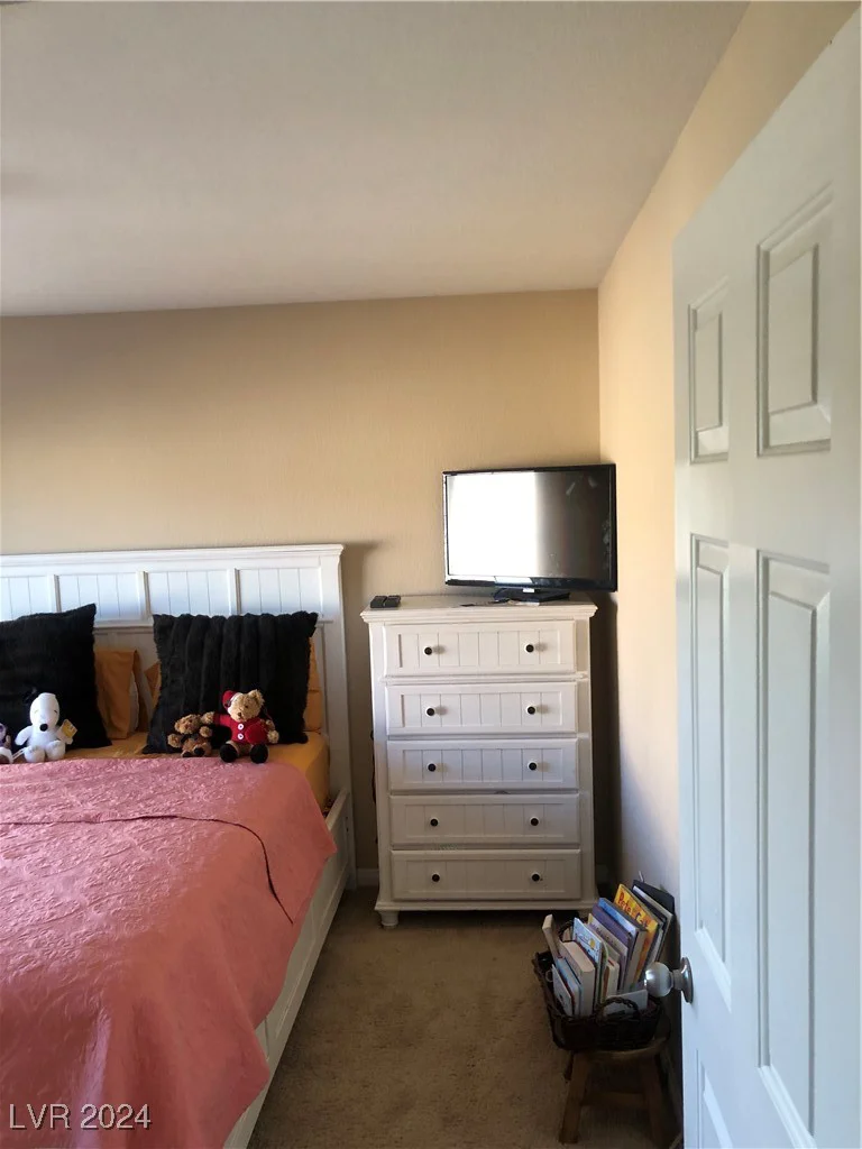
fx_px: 930
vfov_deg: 63.4
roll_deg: +0.2
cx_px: 431
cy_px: 574
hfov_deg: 49.7
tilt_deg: -2.2
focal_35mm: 28
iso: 40
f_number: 1.8
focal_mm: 3.99
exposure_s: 1/30
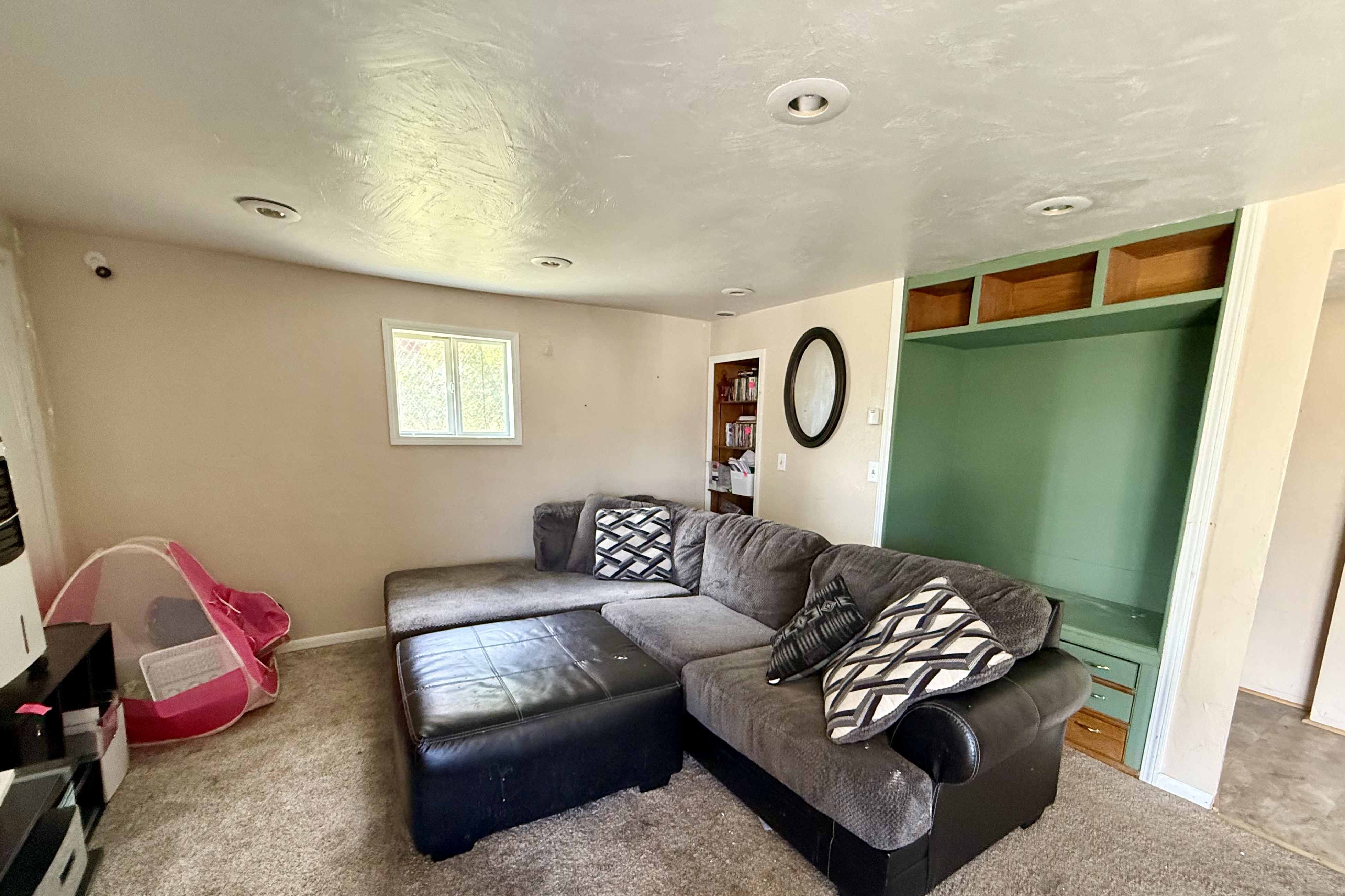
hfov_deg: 100.4
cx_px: 683
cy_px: 519
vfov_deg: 76.8
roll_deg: -1.2
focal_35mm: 15
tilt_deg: -8.9
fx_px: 560
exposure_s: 1/60
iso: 500
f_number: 2.2
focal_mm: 2.22
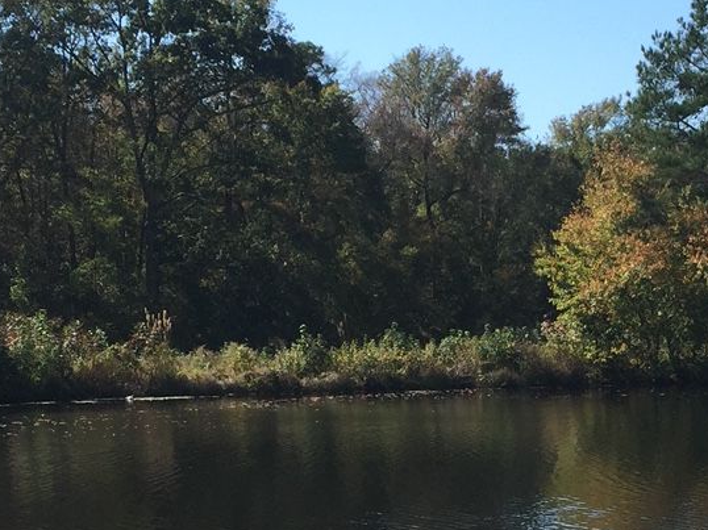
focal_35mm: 88
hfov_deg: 22.2
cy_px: 563
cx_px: 472
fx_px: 1799
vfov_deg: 16.3
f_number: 2.2
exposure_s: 1/1522
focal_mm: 4.15
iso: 32
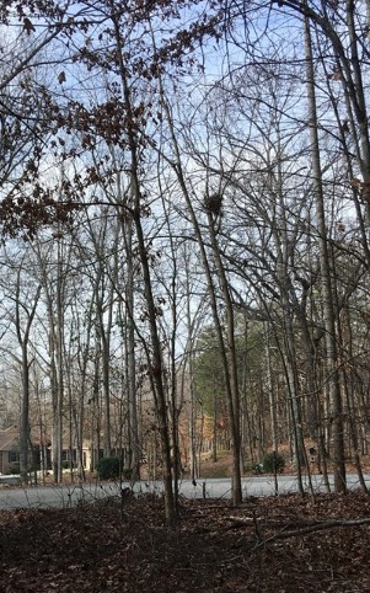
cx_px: 104
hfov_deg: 26.1
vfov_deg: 40.8
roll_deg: +1.3
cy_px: 363
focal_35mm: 49
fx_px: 791
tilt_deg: +5.4
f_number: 2.2
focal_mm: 4.15
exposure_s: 1/884
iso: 25
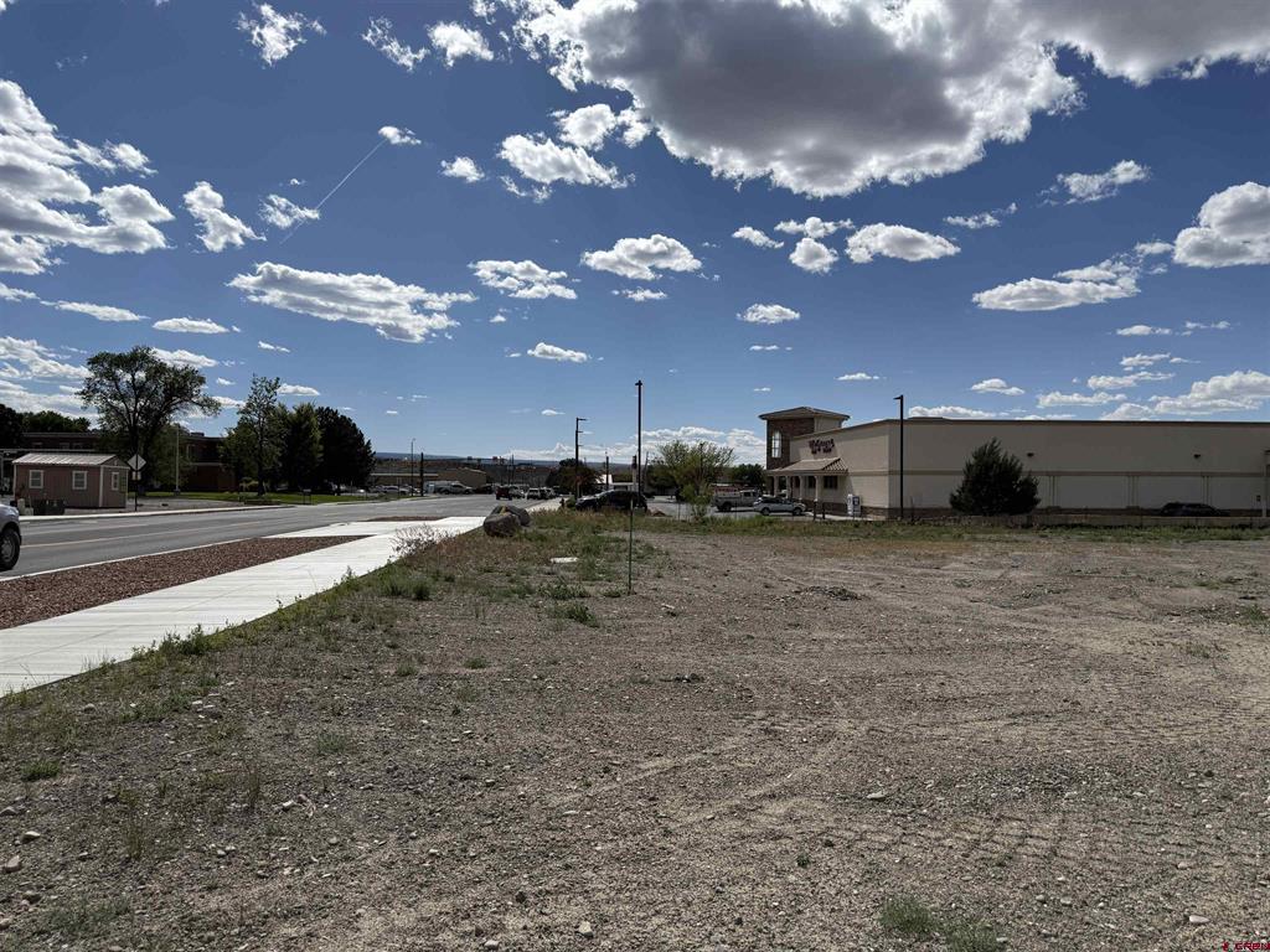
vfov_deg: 56.8
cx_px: 635
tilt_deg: +0.3
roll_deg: -0.2
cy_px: 476
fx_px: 881
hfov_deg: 71.6
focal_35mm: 24
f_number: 1.78
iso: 80
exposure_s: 1/14286
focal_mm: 6.76
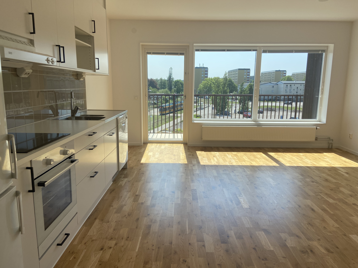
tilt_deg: -10.5
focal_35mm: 26
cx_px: 179
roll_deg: +0.0
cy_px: 134
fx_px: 269
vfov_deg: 53.1
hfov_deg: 67.3
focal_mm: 4.25
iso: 32
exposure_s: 1/1412
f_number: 1.8
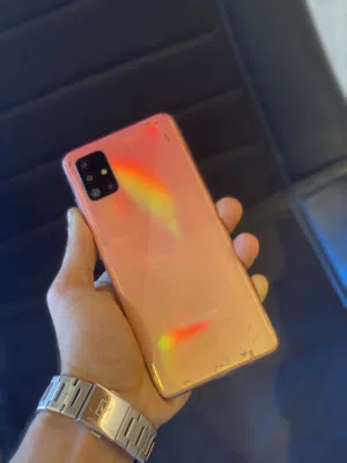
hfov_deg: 28.0
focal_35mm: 52
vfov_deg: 36.8
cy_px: 232
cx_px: 174
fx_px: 695
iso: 125
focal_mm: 6
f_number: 2
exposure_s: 1/100
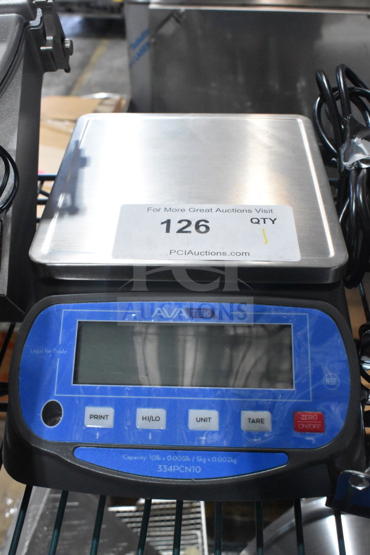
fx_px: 578
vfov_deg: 51.3
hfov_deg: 35.5
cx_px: 185
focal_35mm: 38
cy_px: 278
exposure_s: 1/320
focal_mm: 25
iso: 6400
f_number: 9
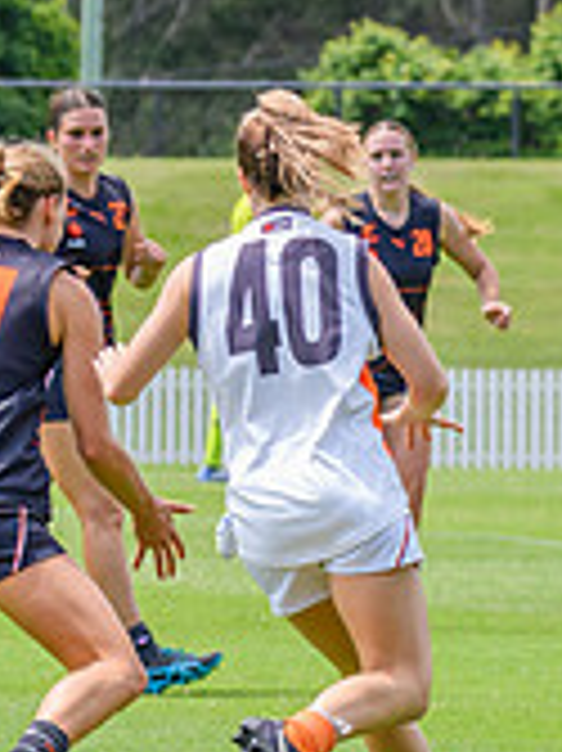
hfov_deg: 2.3
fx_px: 13894
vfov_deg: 3.1
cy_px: 285
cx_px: 455
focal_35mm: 641
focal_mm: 150
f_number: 8
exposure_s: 1/1600
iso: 800
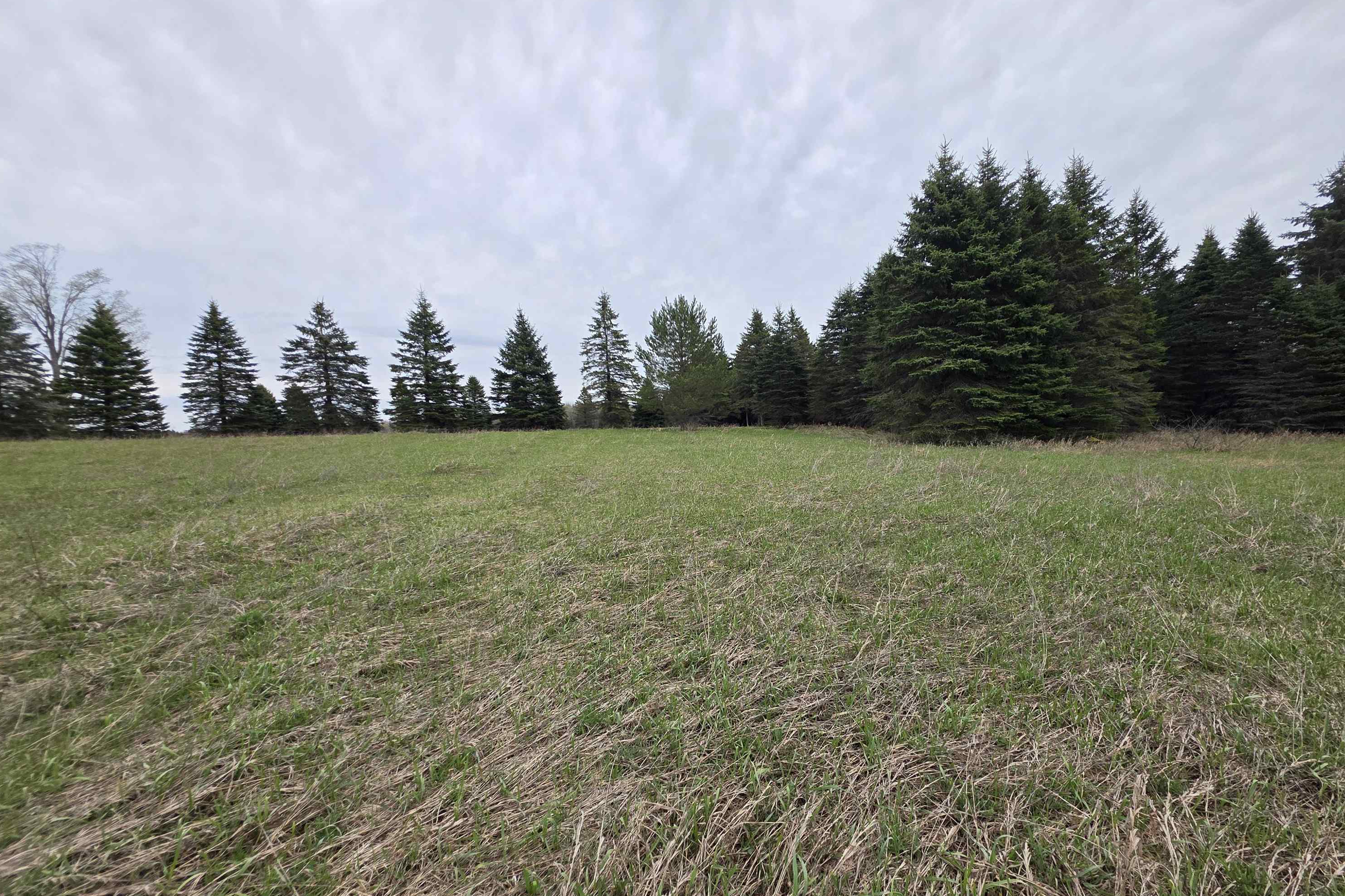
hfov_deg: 104.3
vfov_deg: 81.2
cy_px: 466
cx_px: 678
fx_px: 523
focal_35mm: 14
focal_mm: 2.2
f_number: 1.9
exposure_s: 1/902
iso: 40
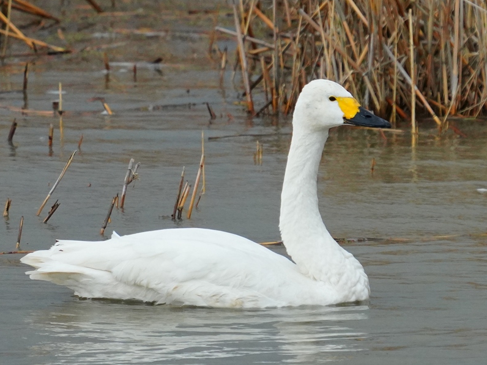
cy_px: 182
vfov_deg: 2.3
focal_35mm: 652
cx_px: 261
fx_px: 9173
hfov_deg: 3.0
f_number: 6.3
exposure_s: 1/1000
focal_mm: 600
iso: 2000
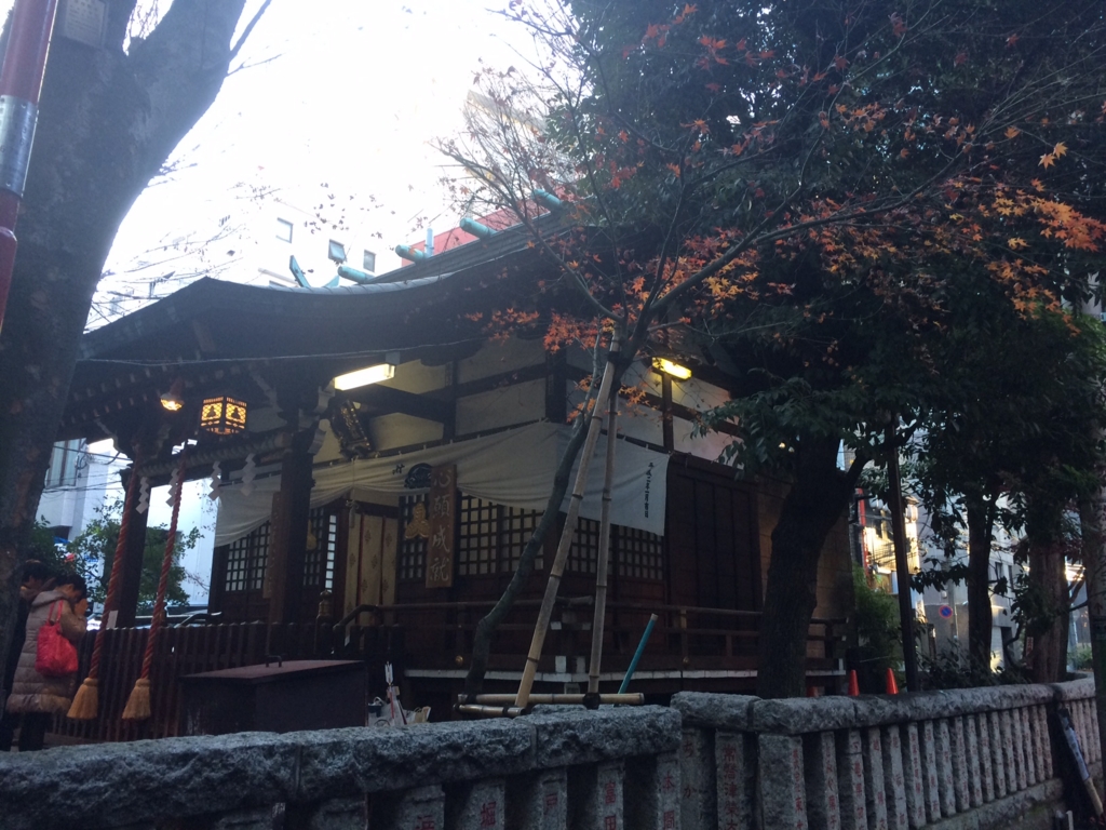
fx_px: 927
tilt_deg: +13.4
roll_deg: +0.3
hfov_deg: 61.7
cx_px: 553
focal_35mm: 29
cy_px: 415
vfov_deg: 48.2
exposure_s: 1/30
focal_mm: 4.15
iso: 40
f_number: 2.2
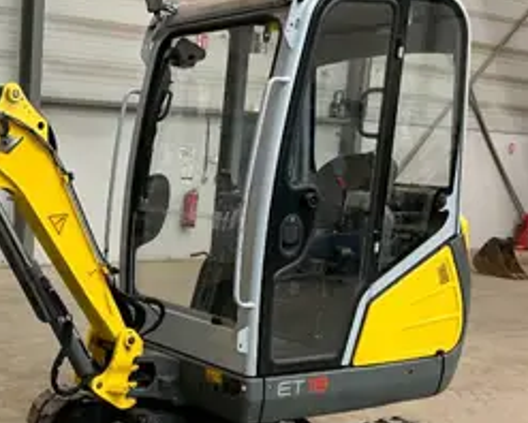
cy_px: 314
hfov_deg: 32.0
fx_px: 860
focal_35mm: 55
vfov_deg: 27.3
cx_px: 26
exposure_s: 1/60
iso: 160
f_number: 1.8
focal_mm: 3
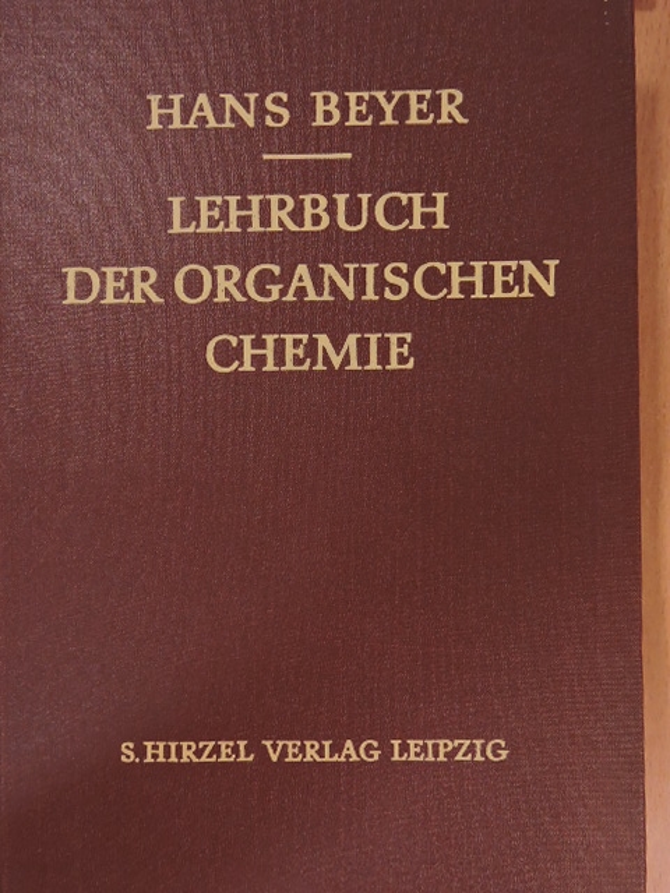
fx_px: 852
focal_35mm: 33
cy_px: 446
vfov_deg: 55.4
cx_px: 335
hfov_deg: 42.9
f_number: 3.6
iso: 800
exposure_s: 1/50
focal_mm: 5.9
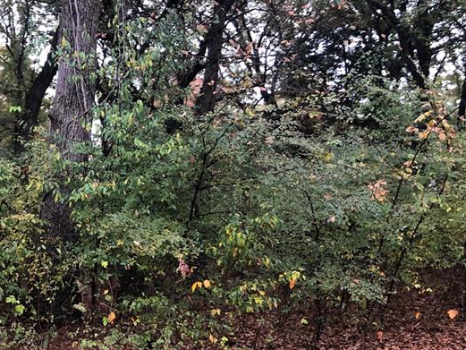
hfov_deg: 33.5
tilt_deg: -3.5
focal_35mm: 55
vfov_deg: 26.5
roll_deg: +1.4
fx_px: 741
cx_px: 69
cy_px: 226
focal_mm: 3.99
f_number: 1.8
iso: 40
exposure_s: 1/24
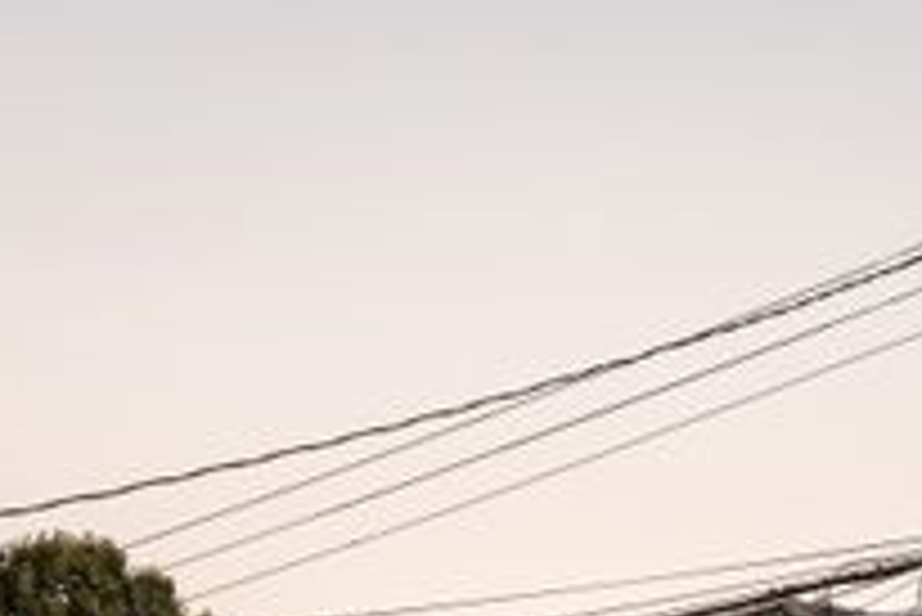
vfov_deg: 6.8
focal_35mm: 200
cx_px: 699
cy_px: 767
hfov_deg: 10.3
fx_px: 5126
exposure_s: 1/80
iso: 100
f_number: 2.8
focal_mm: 70
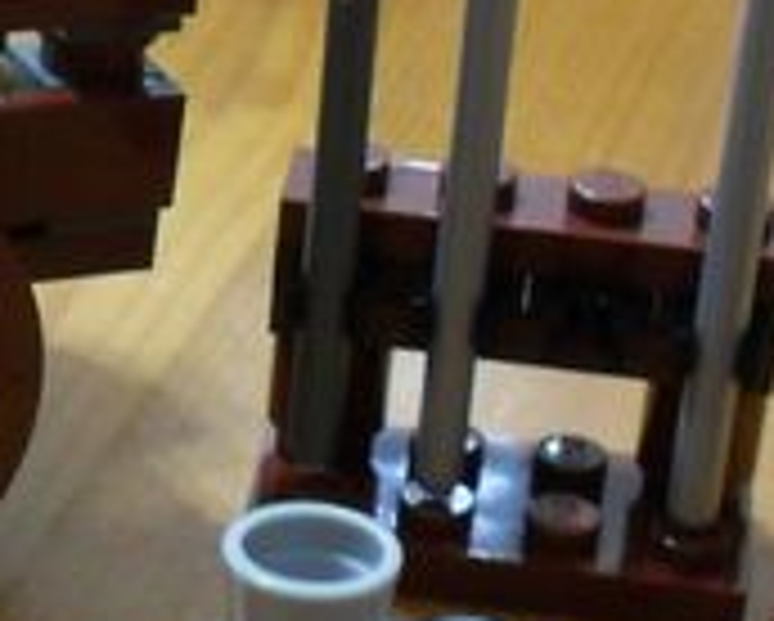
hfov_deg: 11.7
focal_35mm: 159
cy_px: 806
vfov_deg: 9.6
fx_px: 3646
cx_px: -288
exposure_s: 1/8
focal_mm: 6.2
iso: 200
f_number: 2.8
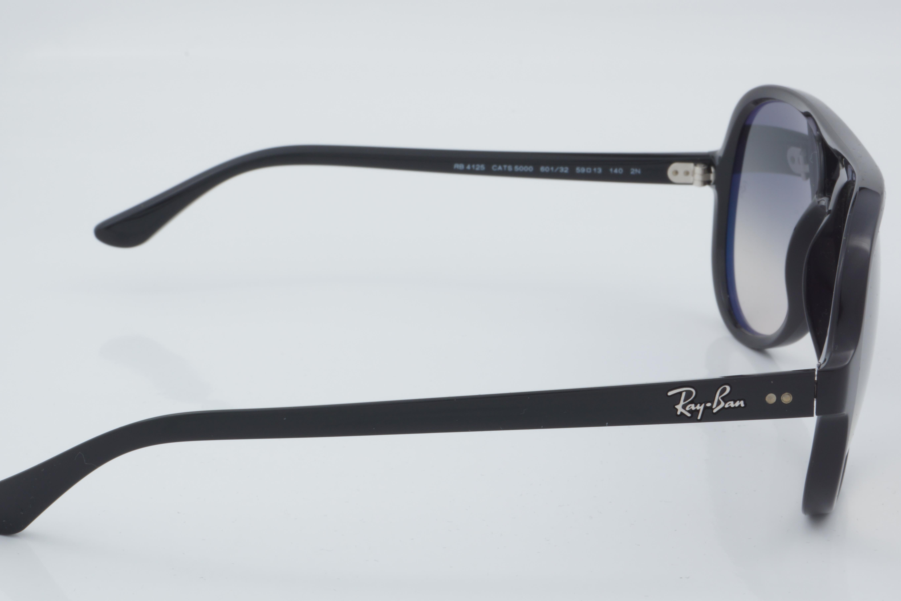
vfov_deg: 18.3
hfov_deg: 27.1
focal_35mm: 75
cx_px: 428
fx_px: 1866
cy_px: 308
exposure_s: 1/4
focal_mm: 45
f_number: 32
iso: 100
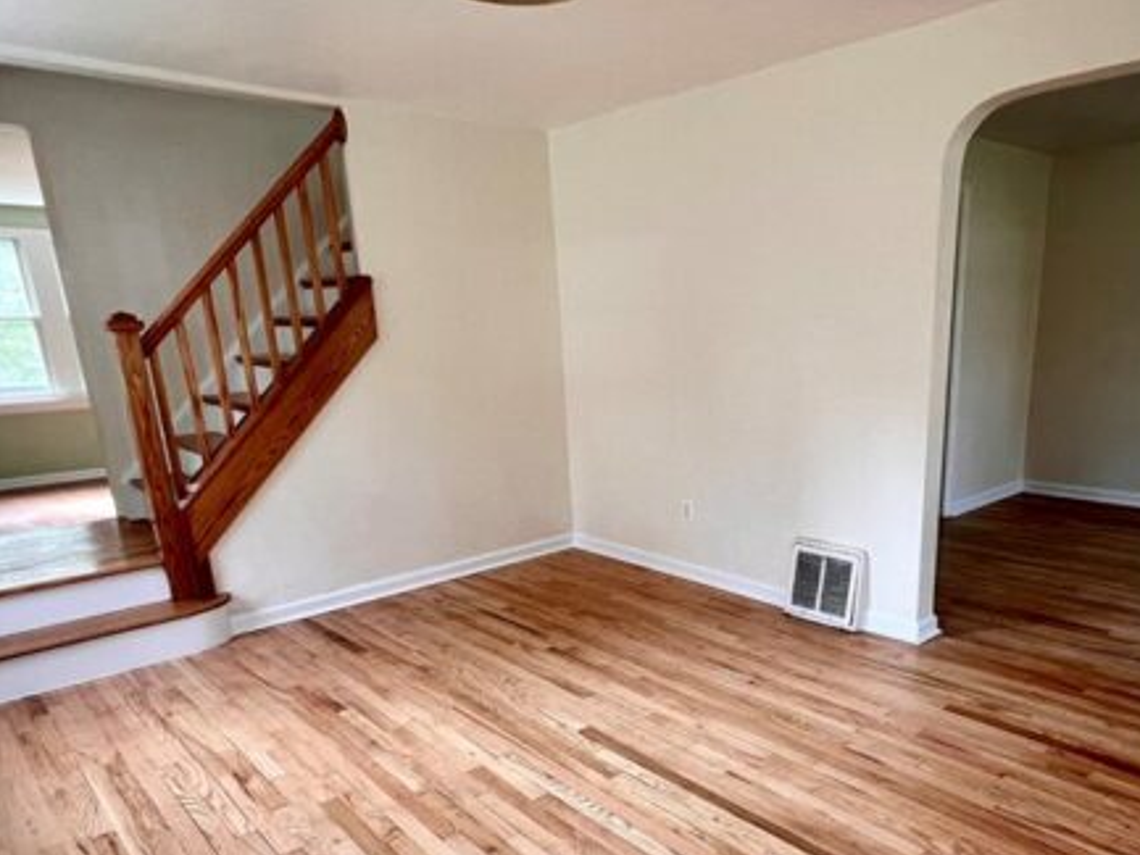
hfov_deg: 70.5
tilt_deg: -17.4
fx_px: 791
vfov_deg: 55.6
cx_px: 708
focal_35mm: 24
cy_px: 574
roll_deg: +1.1
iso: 64
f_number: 1.8
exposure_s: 1/99
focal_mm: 1.57
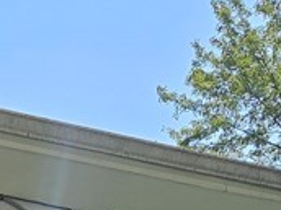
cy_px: 596
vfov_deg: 9.1
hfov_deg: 13.5
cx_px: -157
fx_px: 1112
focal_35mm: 137
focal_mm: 5.4
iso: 25
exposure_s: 1/1102
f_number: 1.8
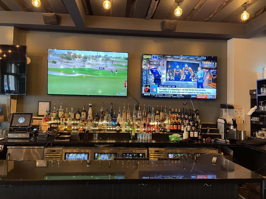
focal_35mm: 26
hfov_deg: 67.3
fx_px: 200
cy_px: 100
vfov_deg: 53.1
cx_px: 133
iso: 160
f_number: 1.6
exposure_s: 1/42
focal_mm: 4.2
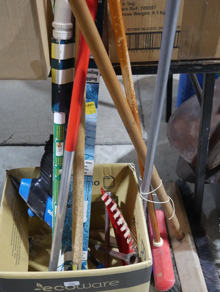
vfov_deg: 44.8
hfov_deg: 34.4
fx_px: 356
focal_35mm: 42
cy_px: 146
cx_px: 110
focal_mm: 21
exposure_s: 1/60
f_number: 4.6
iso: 1250
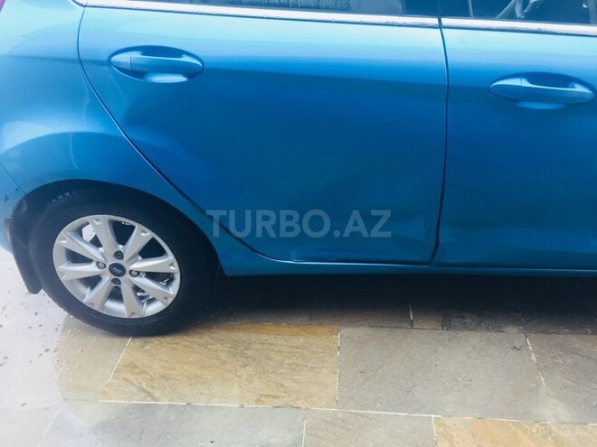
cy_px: 224
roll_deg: +5.8
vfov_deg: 48.2
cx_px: 298
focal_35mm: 29
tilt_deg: -34.8
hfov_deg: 61.7
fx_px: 500
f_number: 2.2
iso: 40
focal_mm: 4.15
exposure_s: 1/33
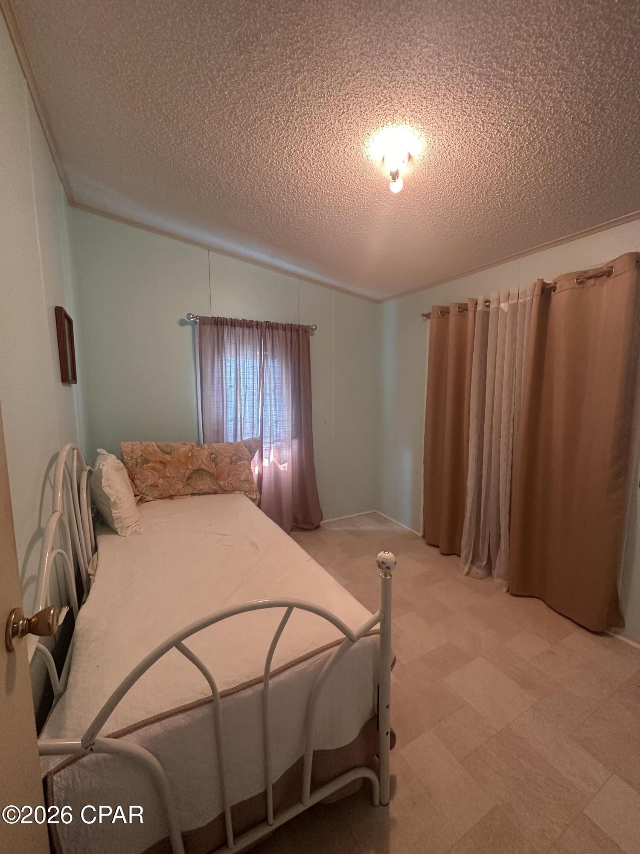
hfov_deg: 85.7
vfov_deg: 102.1
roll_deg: -0.4
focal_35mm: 14
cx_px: 320
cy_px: 427
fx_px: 345
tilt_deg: -6.4
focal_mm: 2.22
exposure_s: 1/60
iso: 320
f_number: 2.2
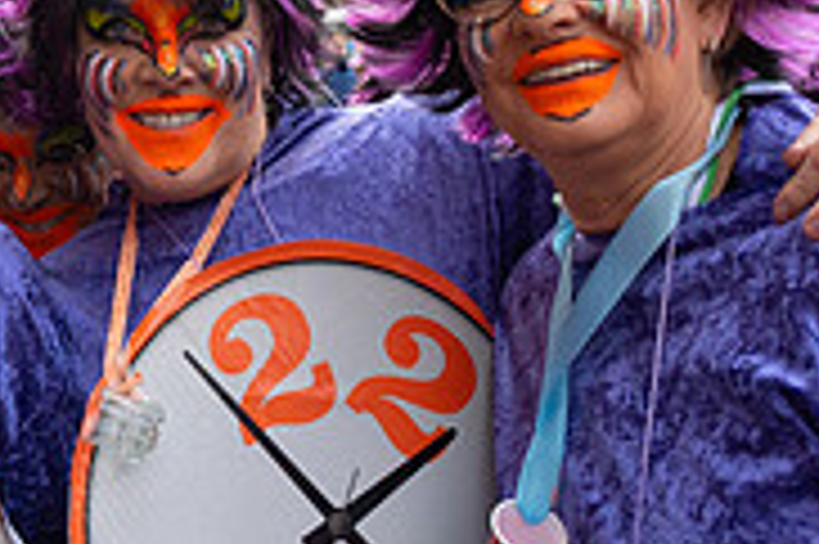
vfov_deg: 15.8
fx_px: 1955
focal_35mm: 86
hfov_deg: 22.5
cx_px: -50
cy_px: 205
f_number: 4
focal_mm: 18
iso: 400
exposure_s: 1/2500
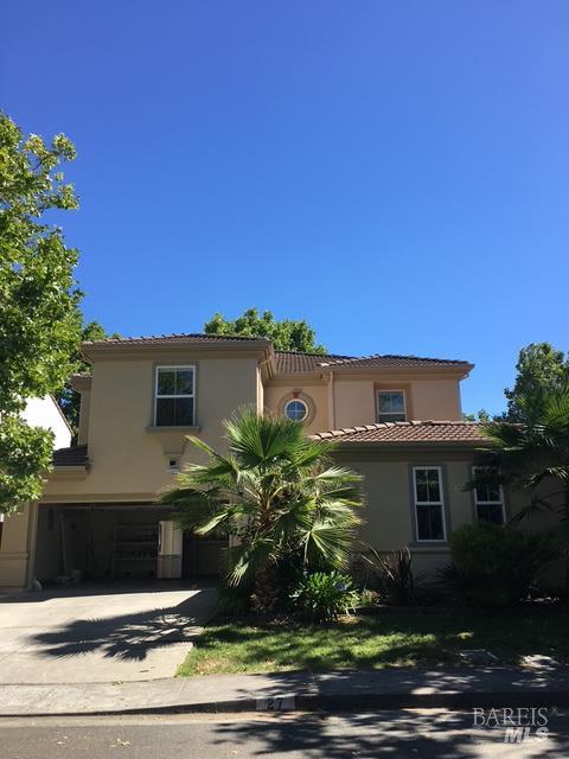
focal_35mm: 29
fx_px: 636
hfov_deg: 48.2
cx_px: 284
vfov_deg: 61.7
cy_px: 380
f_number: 2.2
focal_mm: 4.15
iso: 25
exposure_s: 1/793
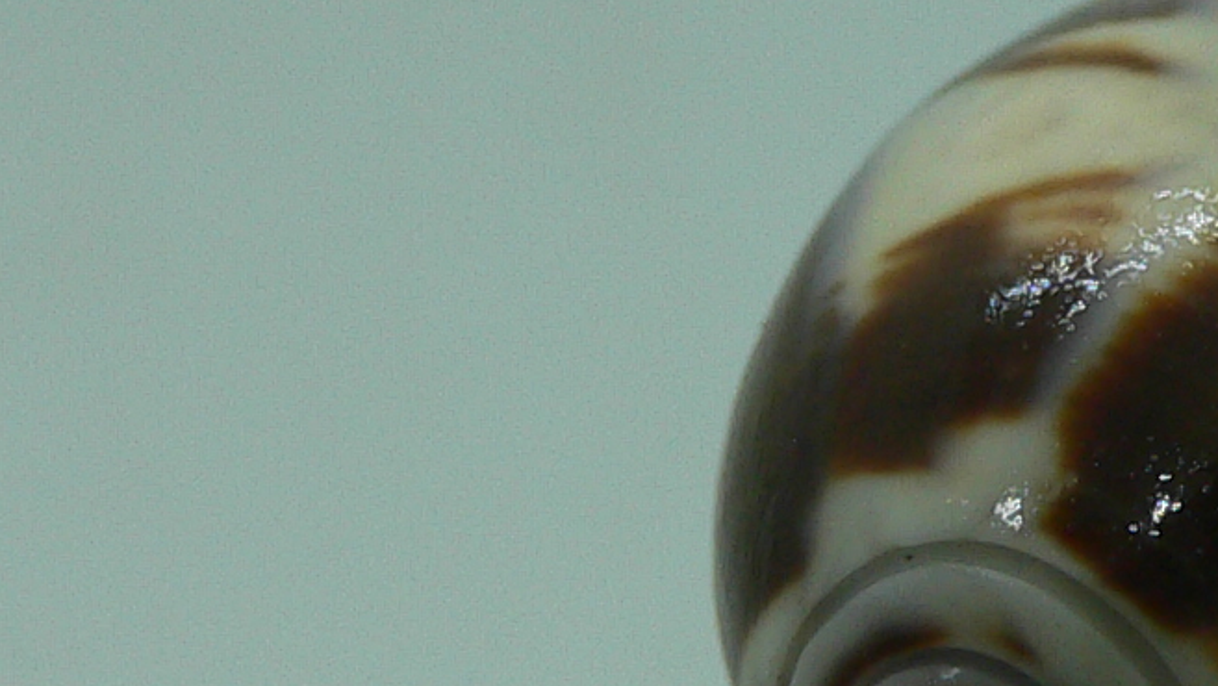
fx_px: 3780
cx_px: 1138
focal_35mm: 117
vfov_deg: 10.3
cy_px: 549
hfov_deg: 18.0
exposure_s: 1/60
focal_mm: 4.6
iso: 80
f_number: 2.8
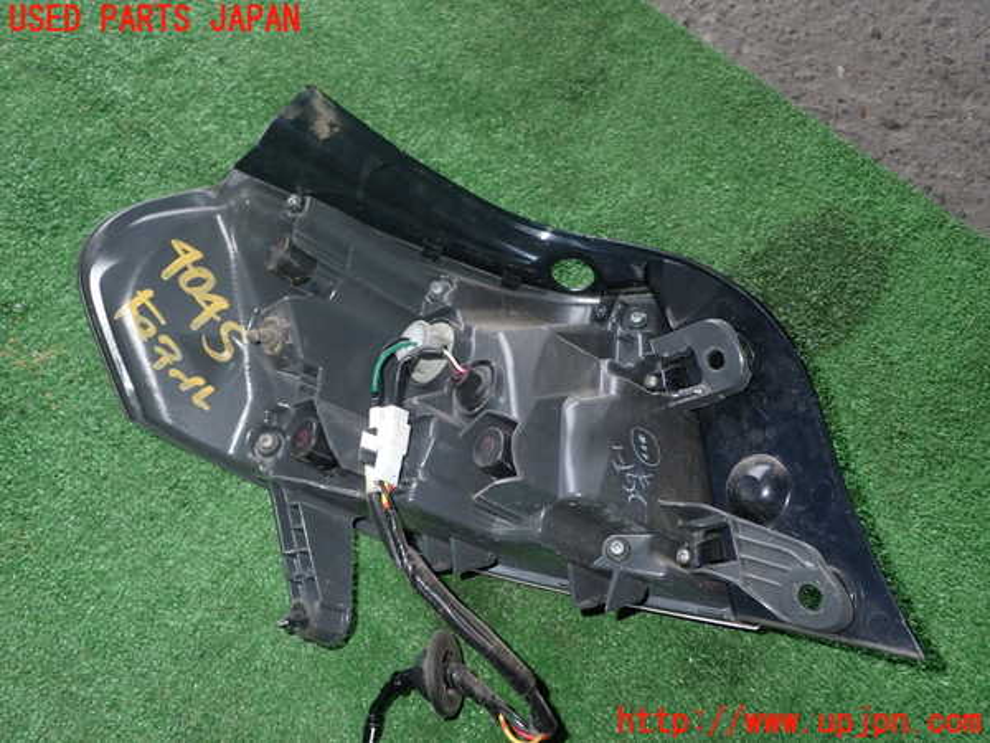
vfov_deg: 44.2
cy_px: 372
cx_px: 495
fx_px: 915
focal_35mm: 32
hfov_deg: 56.8
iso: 200
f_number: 7.1
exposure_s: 1/30
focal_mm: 5.79
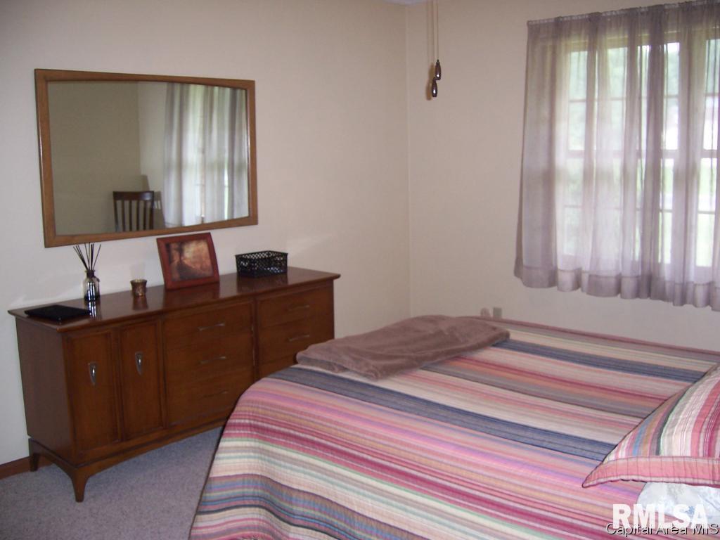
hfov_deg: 51.4
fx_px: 749
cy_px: 270
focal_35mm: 36
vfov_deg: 39.7
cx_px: 360
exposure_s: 1/60
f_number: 3
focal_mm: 6
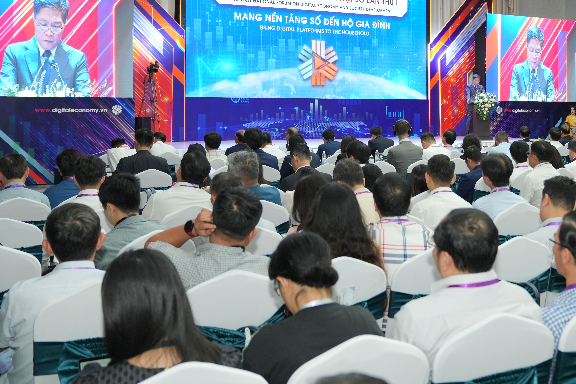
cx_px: 404
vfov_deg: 27.7
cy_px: 100
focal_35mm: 48
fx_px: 768
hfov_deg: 40.4
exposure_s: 1/160
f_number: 3.5
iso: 1250
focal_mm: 30
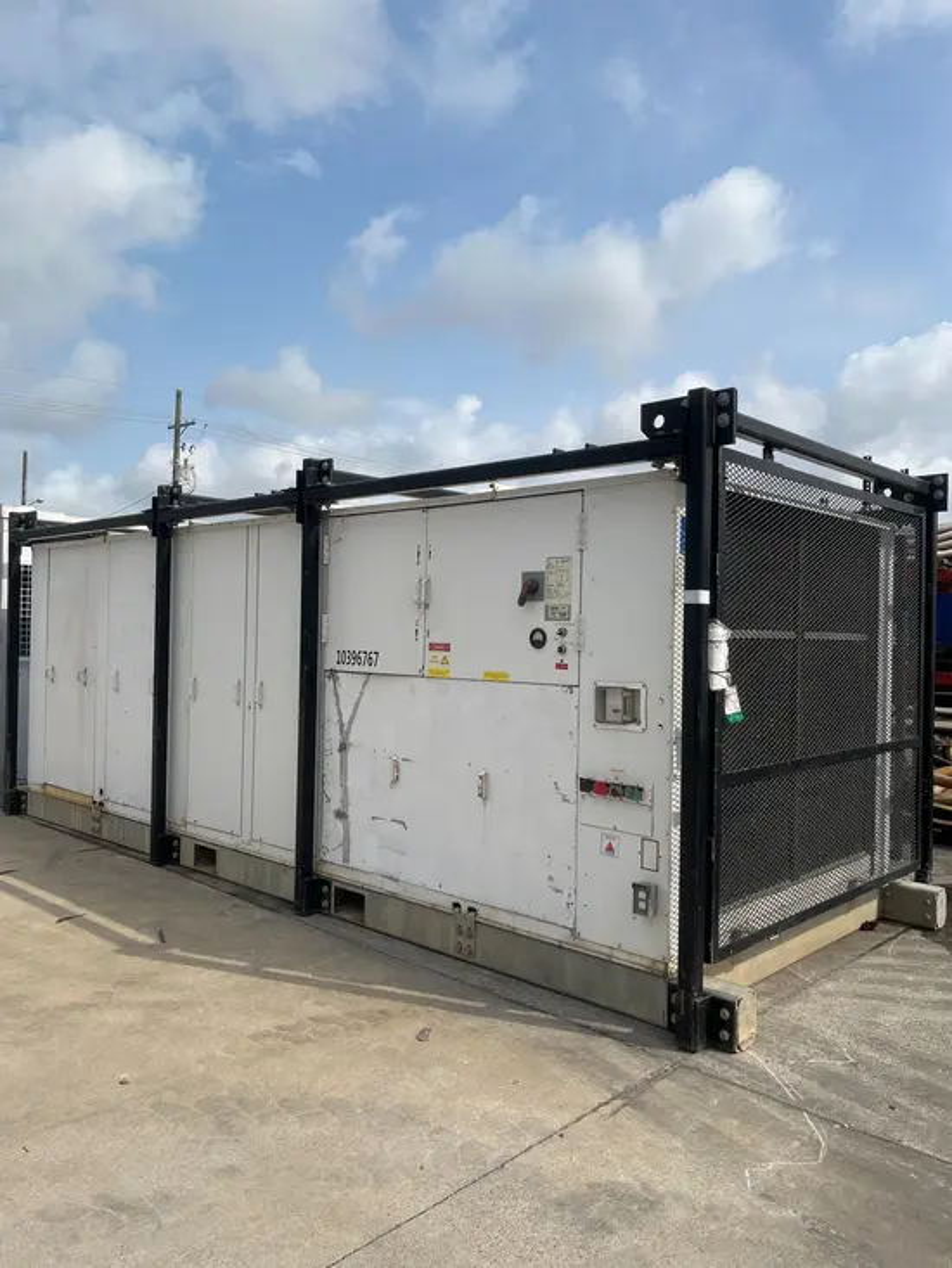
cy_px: 634
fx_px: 953
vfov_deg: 67.3
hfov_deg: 53.1
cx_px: 476
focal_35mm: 26
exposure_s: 1/6173
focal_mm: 5.1
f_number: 1.6
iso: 50
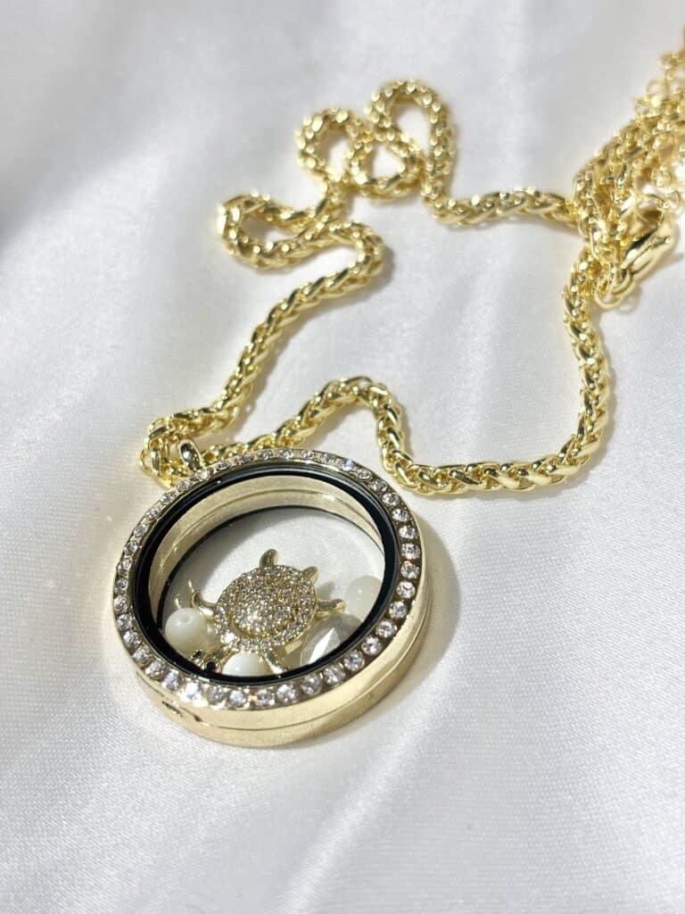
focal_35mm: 52
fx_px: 1372
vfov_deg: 36.8
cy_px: 457
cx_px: 342
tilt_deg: -49.0
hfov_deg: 28.0
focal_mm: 5.96
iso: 32
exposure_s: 1/315
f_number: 1.6
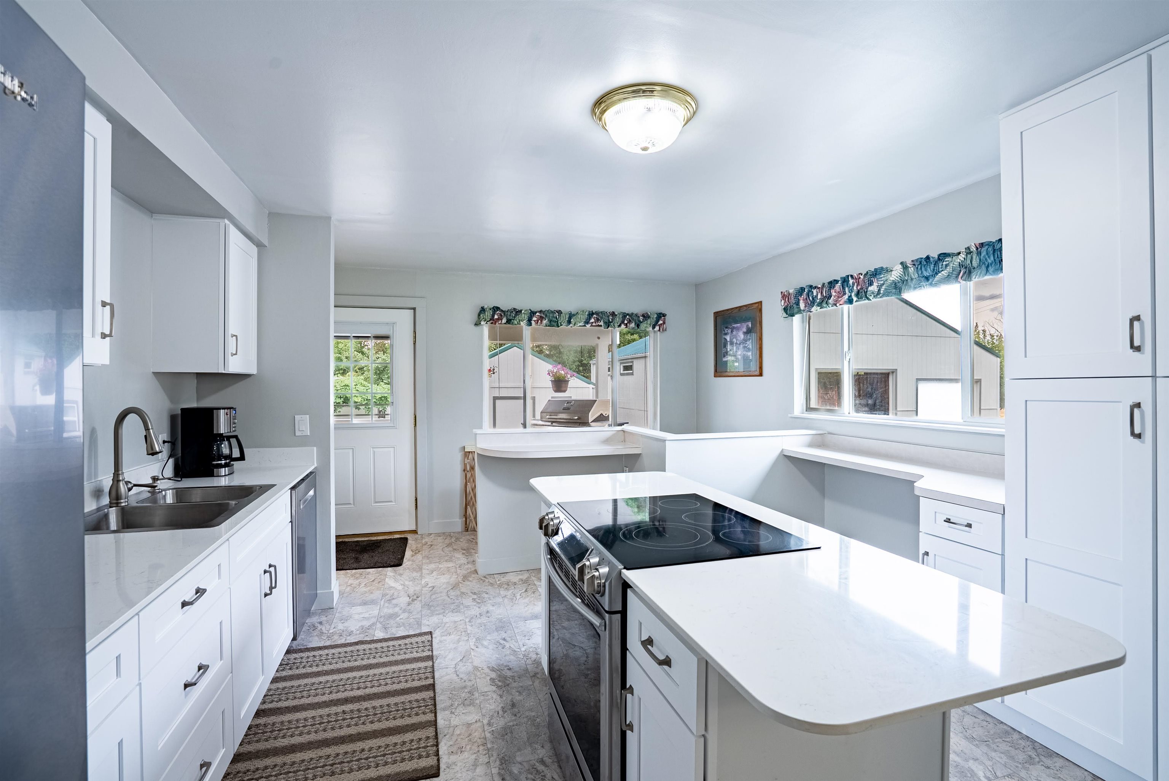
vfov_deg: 73.8
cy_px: 390
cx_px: 584
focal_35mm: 16
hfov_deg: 96.7
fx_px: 520
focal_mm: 16
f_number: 8
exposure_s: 1/250
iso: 400
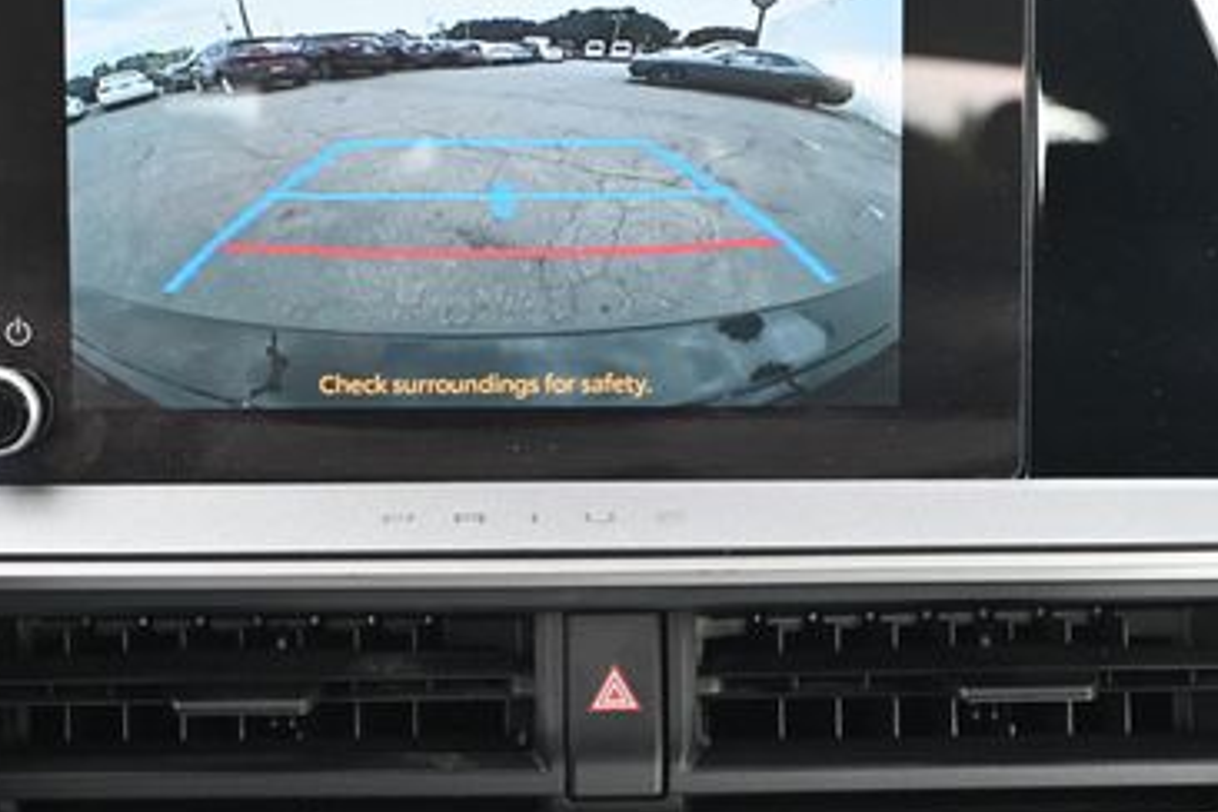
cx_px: 532
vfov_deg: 12.4
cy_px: 469
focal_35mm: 110
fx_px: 3721
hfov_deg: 18.6
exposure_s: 1/125
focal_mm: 42
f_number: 5.6
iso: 2200
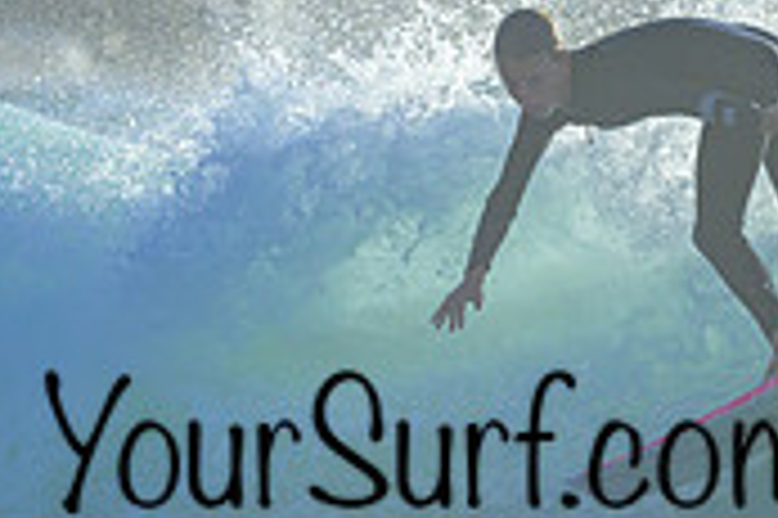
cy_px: 403
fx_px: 58013
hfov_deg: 0.8
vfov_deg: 0.5
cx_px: 508
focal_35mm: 2687
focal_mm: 800
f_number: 6.3
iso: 360
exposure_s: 1/2500
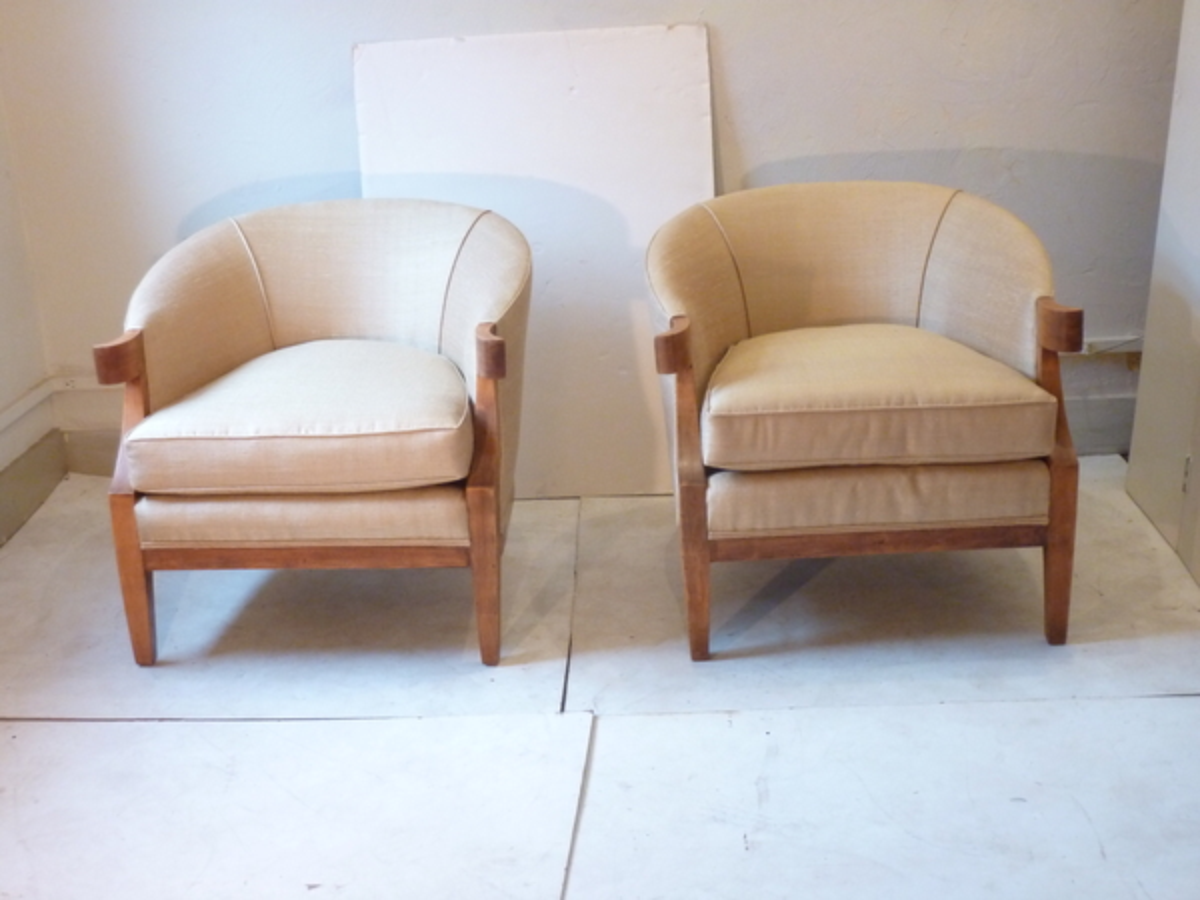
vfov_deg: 30.3
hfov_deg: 39.7
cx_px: 600
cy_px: 450
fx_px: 1664
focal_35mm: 48
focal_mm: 7.9
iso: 400
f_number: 3.8
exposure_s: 1/13
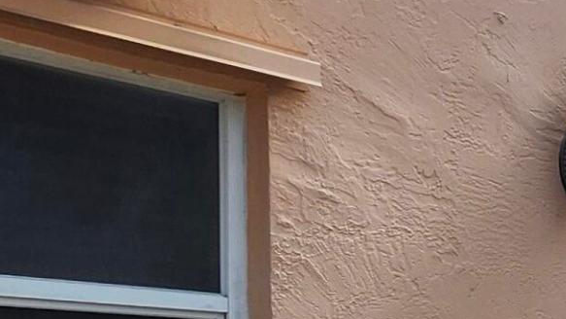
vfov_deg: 16.5
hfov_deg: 21.5
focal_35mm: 70
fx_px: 1051
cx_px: 979
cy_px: 393
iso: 40
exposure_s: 1/1111
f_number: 2.2
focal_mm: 1.74
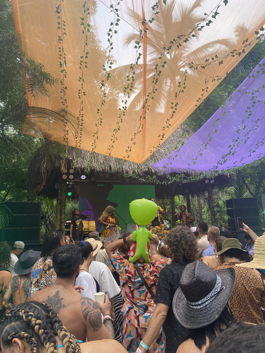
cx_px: 132
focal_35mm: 26
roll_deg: +1.7
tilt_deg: +12.8
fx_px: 265
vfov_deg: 67.3
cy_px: 176
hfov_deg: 53.1
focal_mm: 4.25
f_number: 1.8
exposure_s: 1/160
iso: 32
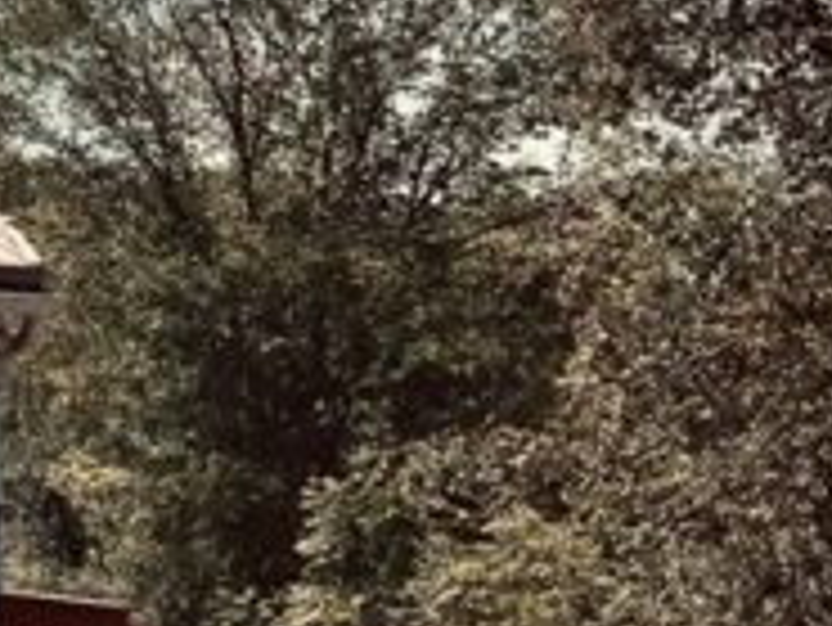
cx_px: -845
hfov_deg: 14.8
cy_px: 18
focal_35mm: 108
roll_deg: -2.1
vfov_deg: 13.6
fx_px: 2597
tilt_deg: +6.3
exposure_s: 1/8547
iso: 32
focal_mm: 5.1
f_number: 1.6
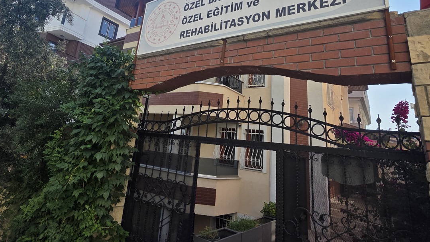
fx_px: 239
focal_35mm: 21
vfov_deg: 51.9
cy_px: 69
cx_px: 188
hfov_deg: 83.4
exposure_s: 1/1606
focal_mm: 2.2
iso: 40
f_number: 1.9
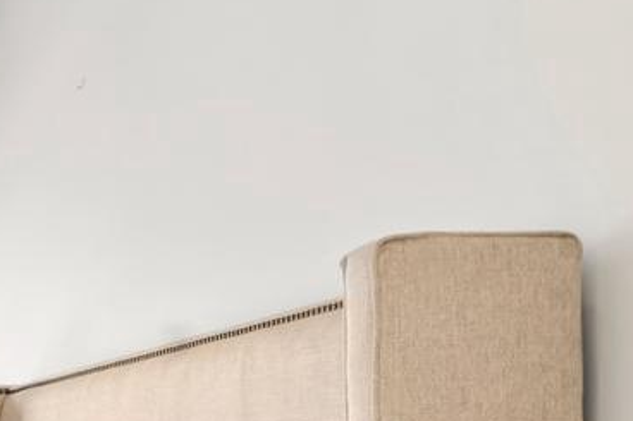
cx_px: -518
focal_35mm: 78
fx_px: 1371
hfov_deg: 19.3
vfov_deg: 16.7
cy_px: 516
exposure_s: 1/8
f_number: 10
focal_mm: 14
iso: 250
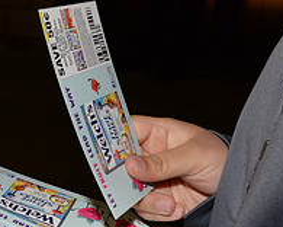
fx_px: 888
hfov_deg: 17.8
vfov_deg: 14.5
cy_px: 164
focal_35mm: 106
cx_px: 26
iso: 3200
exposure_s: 1/60
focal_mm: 38
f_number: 10
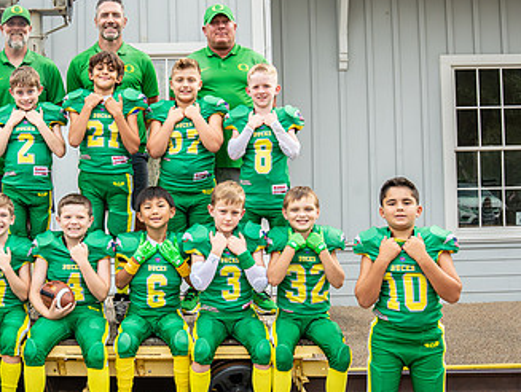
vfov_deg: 29.1
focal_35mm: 50
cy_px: 173
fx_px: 753
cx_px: 146
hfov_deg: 37.4
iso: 800
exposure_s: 1/800
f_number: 4
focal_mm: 24
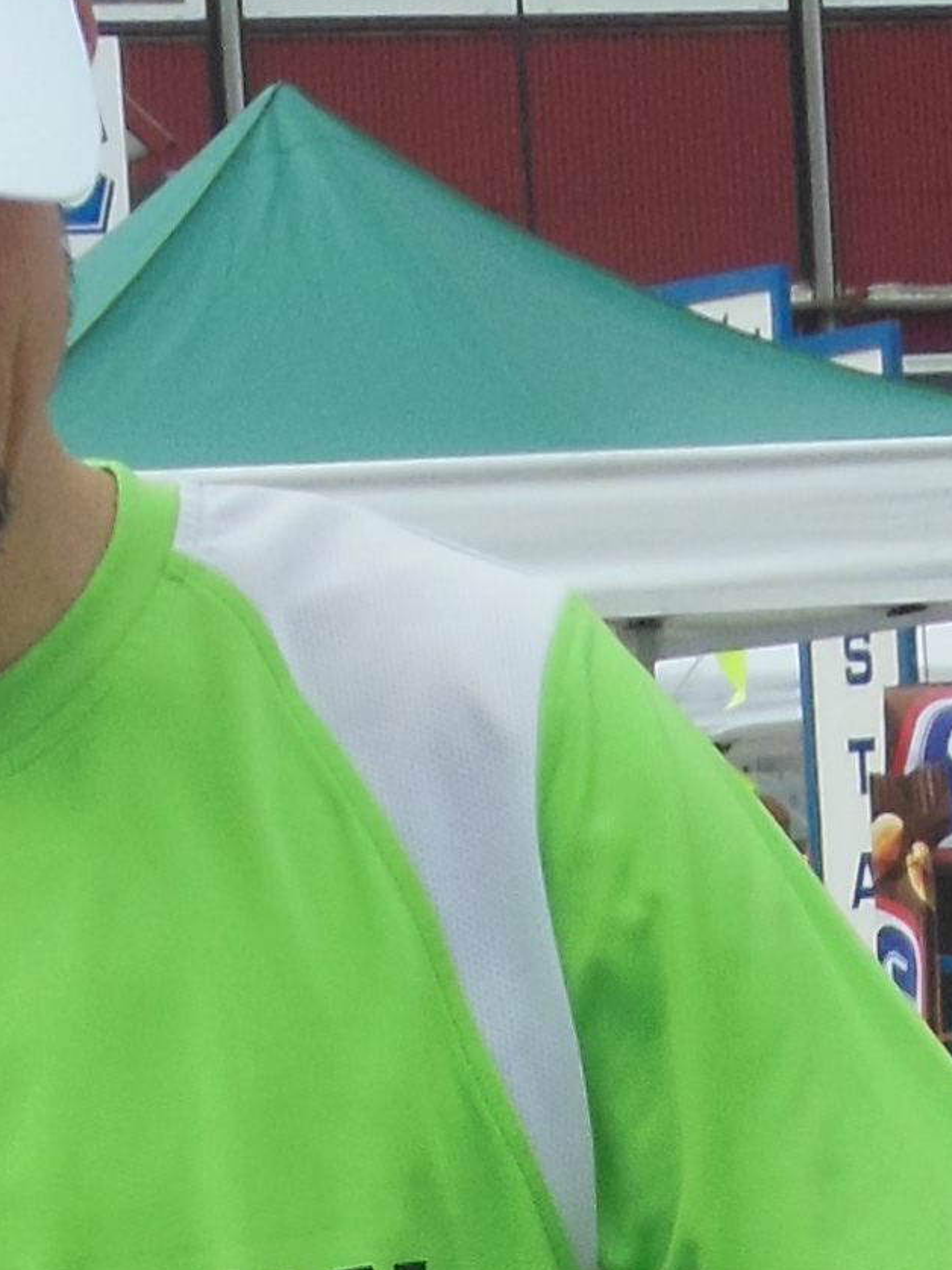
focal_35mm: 209
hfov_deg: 7.1
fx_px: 7668
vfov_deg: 8.7
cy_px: 2939
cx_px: 628
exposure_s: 1/1000
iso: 125
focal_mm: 6.8
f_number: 3.6
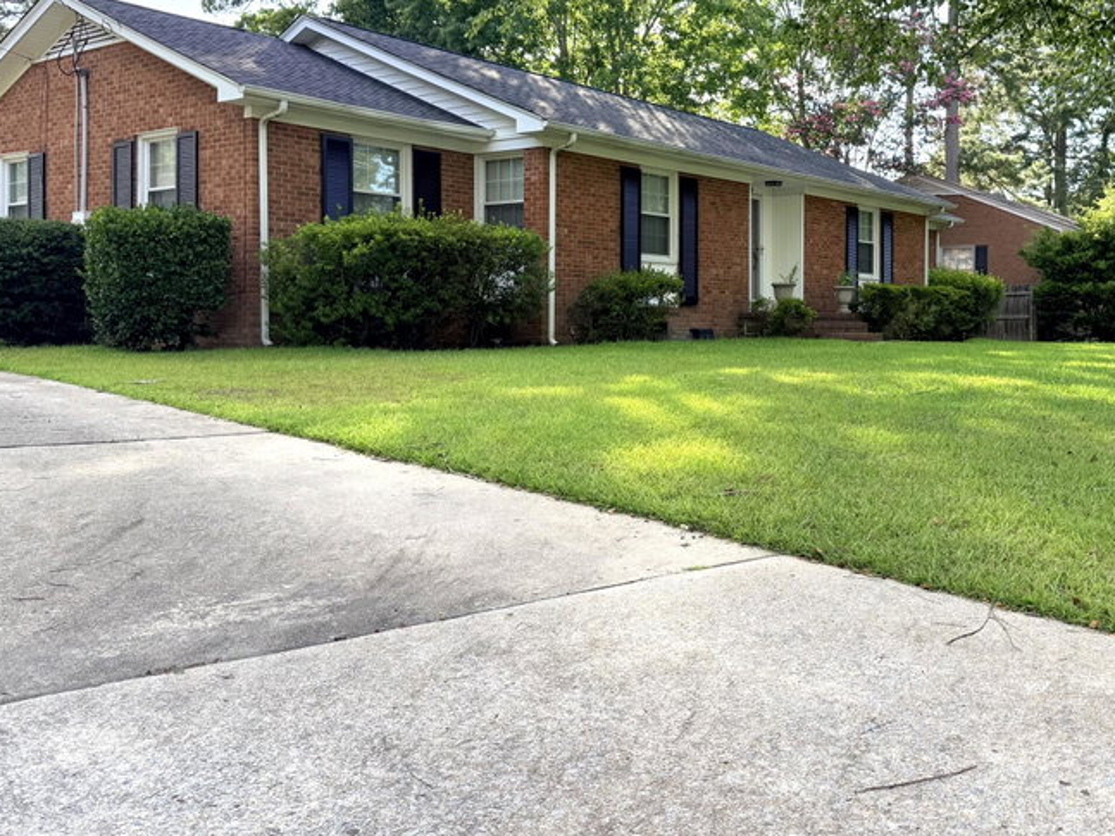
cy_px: 331
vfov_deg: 37.6
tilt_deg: +0.2
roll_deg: -0.3
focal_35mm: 38
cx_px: 720
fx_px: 1224
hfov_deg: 48.4
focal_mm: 6.76
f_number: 1.78
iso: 100
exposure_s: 1/888
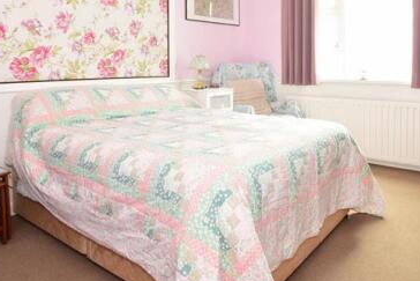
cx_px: 252
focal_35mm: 27
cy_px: 66
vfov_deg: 46.1
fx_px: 315
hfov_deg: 66.7
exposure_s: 1/20
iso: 400
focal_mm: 10
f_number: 5.6
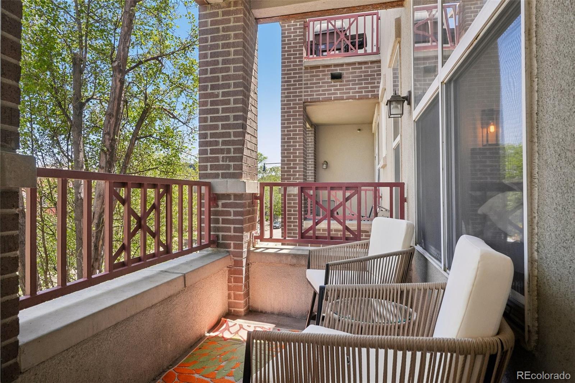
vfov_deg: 67.4
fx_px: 287
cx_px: 288
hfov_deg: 90.0
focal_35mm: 18
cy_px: 192
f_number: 8
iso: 100
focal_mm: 12
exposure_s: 1/45
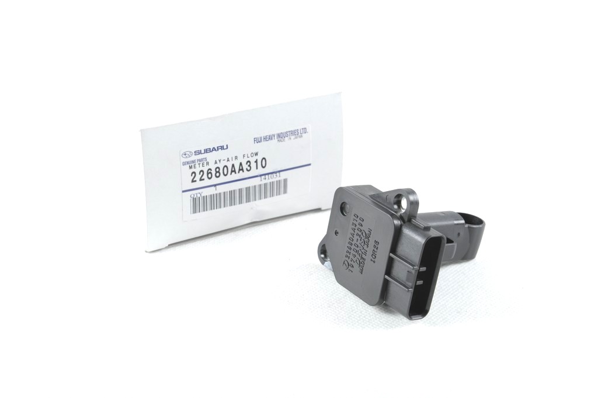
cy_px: 199
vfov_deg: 19.4
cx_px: 299
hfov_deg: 28.9
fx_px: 1162
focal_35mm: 70
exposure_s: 1/320
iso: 200
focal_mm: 70
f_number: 16
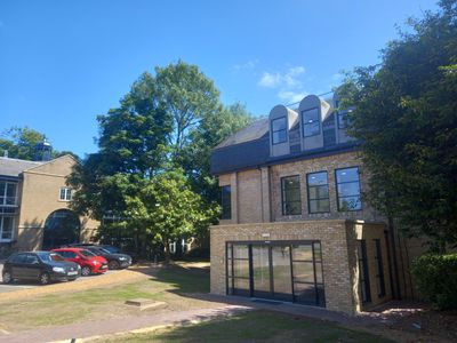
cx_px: 228
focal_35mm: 25
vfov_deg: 54.9
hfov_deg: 69.4
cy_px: 172
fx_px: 330
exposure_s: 1/289
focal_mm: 4.6
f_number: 2
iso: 25
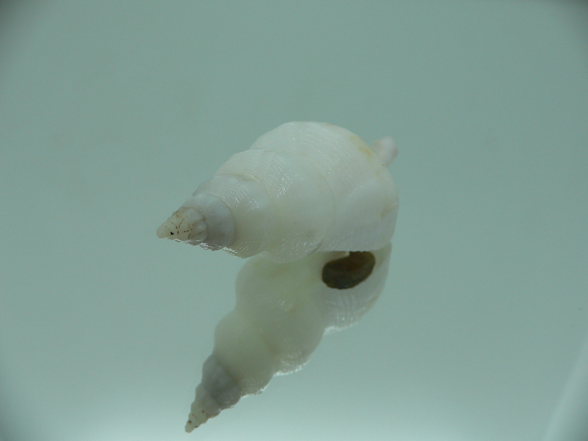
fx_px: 595
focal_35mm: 35
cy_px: 220
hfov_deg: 52.6
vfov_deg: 40.7
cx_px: 294
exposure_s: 1/80
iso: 80
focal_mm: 4.6
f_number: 2.8
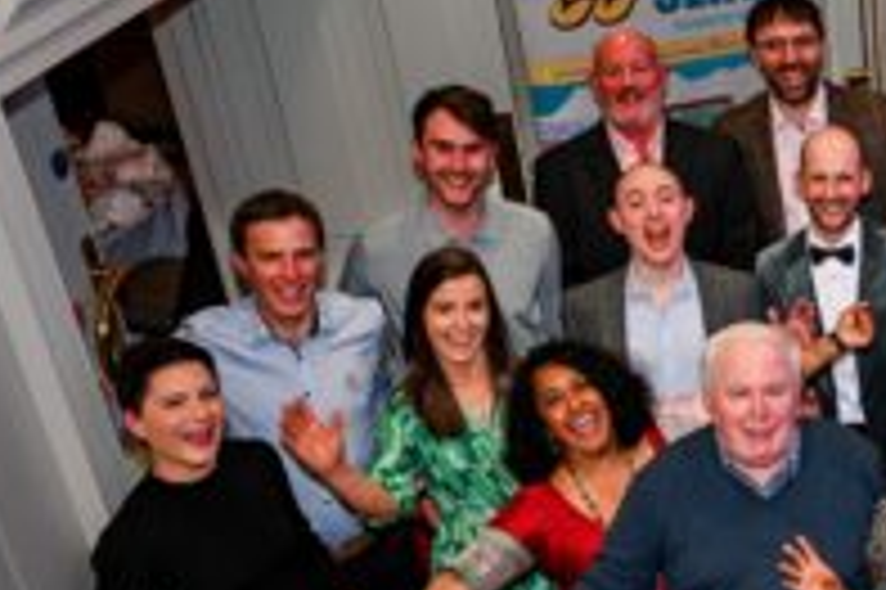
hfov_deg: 28.8
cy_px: 383
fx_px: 1574
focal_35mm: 64
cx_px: 949
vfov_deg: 21.1
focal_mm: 28
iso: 800
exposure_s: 1/80
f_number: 5.6
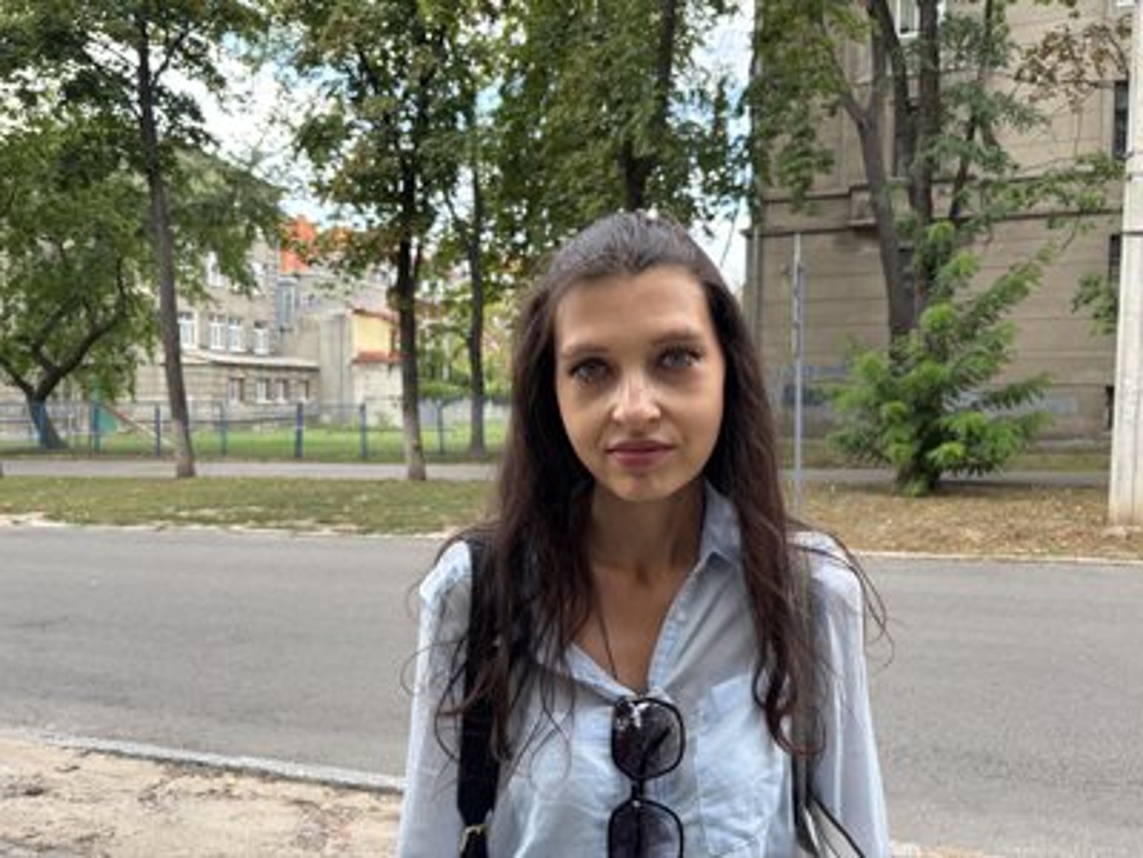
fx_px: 859
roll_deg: -0.6
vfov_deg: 53.1
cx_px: 572
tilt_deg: -3.8
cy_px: 429
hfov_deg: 67.3
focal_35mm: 26
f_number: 1.6
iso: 50
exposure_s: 1/180
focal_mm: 5.96
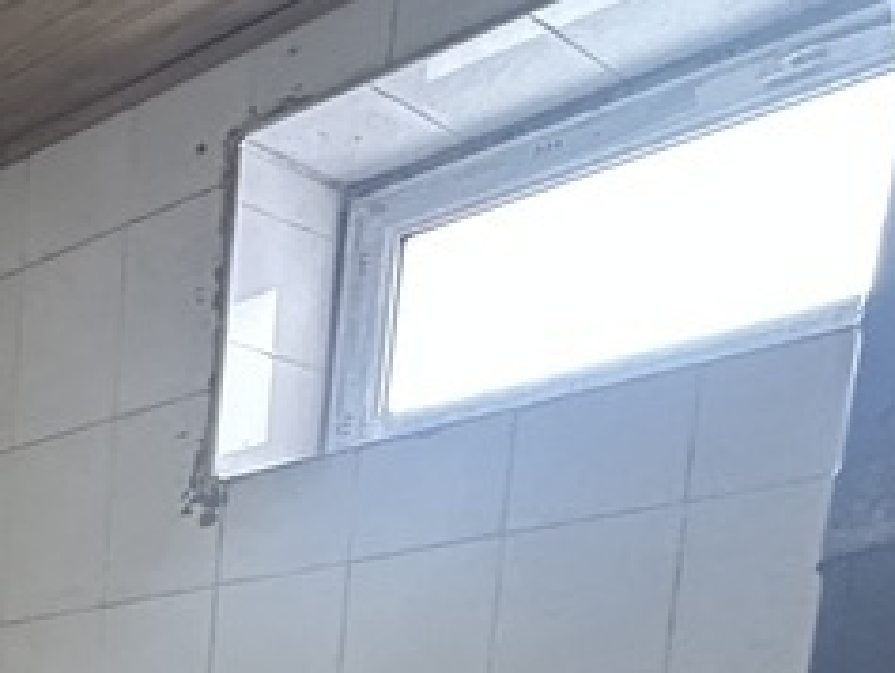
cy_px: 1130
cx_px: -589
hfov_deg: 23.1
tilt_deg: -8.0
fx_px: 1526
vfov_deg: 19.8
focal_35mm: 59
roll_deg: -0.2
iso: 400
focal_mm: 2.22
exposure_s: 1/50
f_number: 2.2
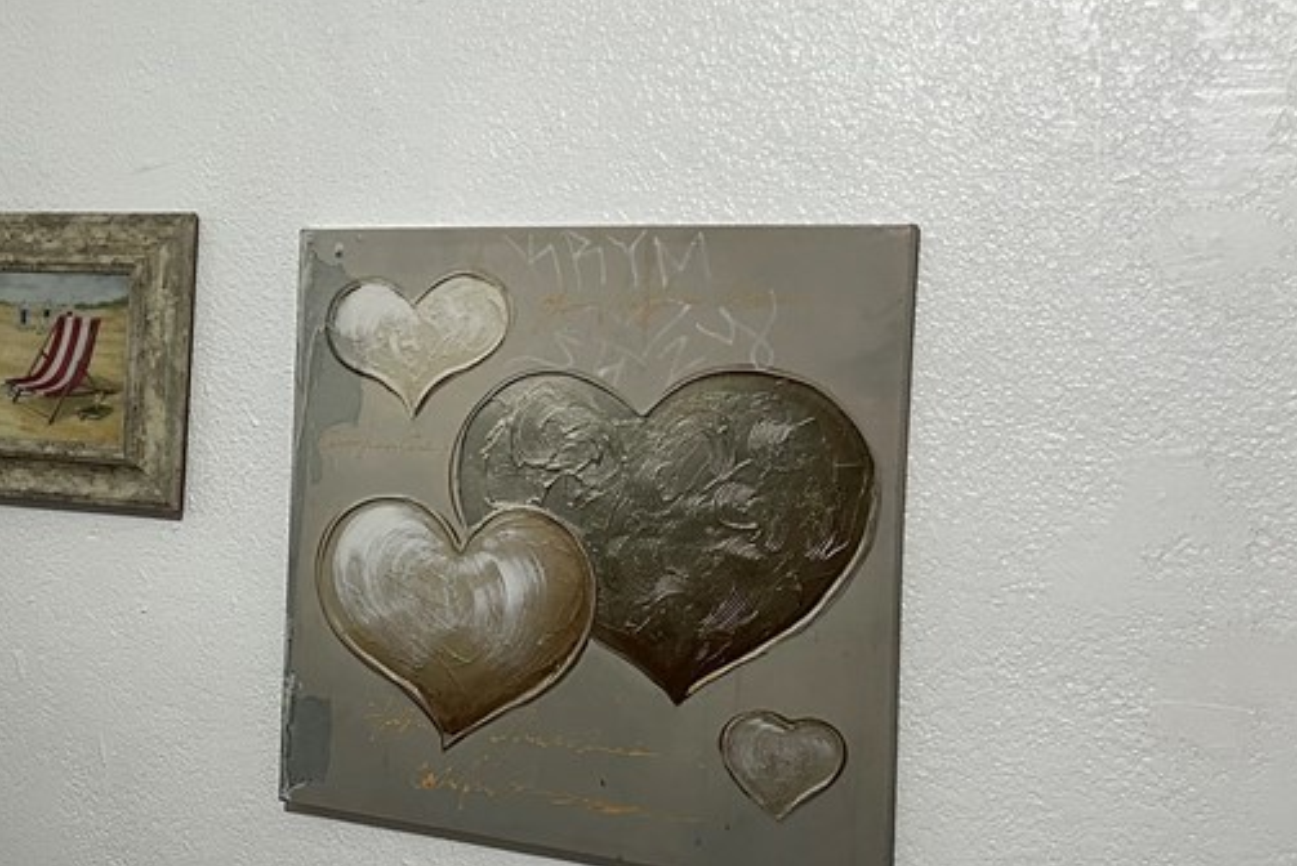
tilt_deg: -1.2
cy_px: 376
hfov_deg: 34.1
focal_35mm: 55
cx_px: 113
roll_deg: -2.0
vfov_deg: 24.6
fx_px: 1983
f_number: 1.5
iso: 200
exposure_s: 1/60
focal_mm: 5.7
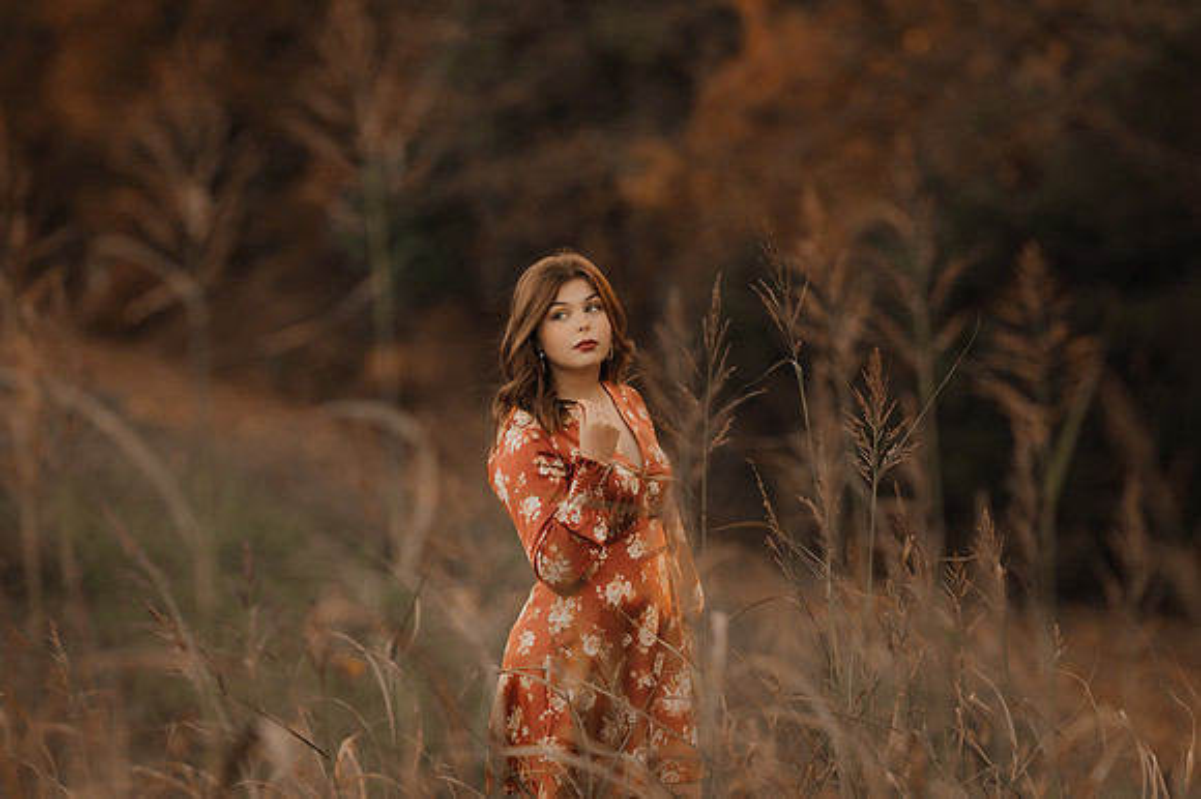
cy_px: 400
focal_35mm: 157
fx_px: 5235
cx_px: 600
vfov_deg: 8.7
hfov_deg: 13.1
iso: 125
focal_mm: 105
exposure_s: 1/500
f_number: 1.6
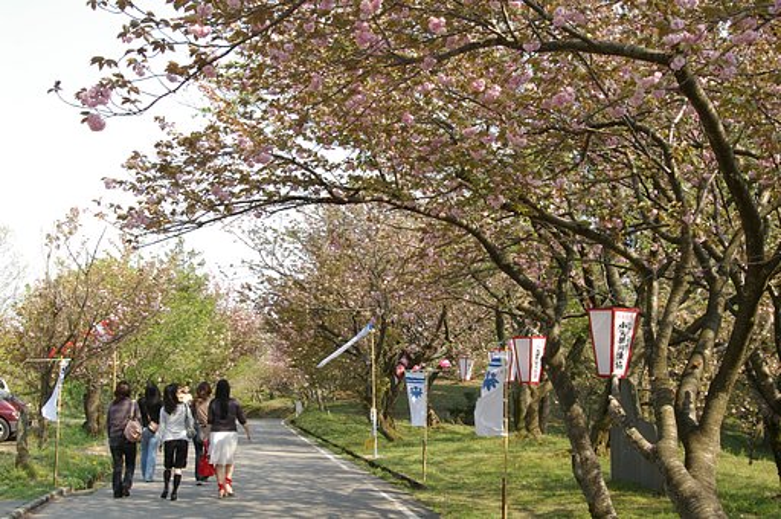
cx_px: 390
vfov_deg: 31.8
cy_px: 260
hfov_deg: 46.5
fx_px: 910
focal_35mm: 42
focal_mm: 28
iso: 200
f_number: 8
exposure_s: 1/100
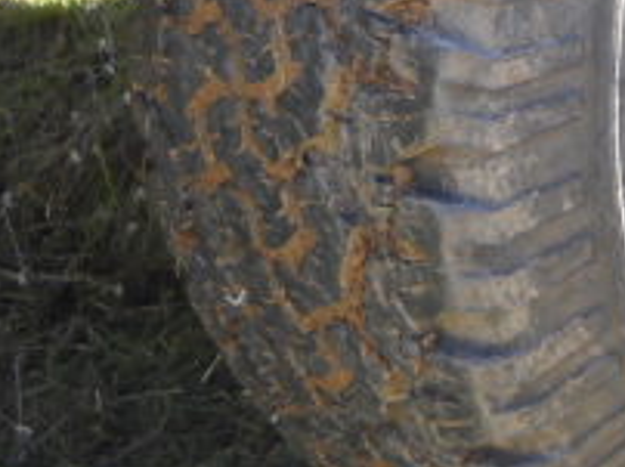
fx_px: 2344
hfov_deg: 14.4
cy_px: -238
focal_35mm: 130
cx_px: 860
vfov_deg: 10.9
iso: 64
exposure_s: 1/60
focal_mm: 6.72
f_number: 3.1
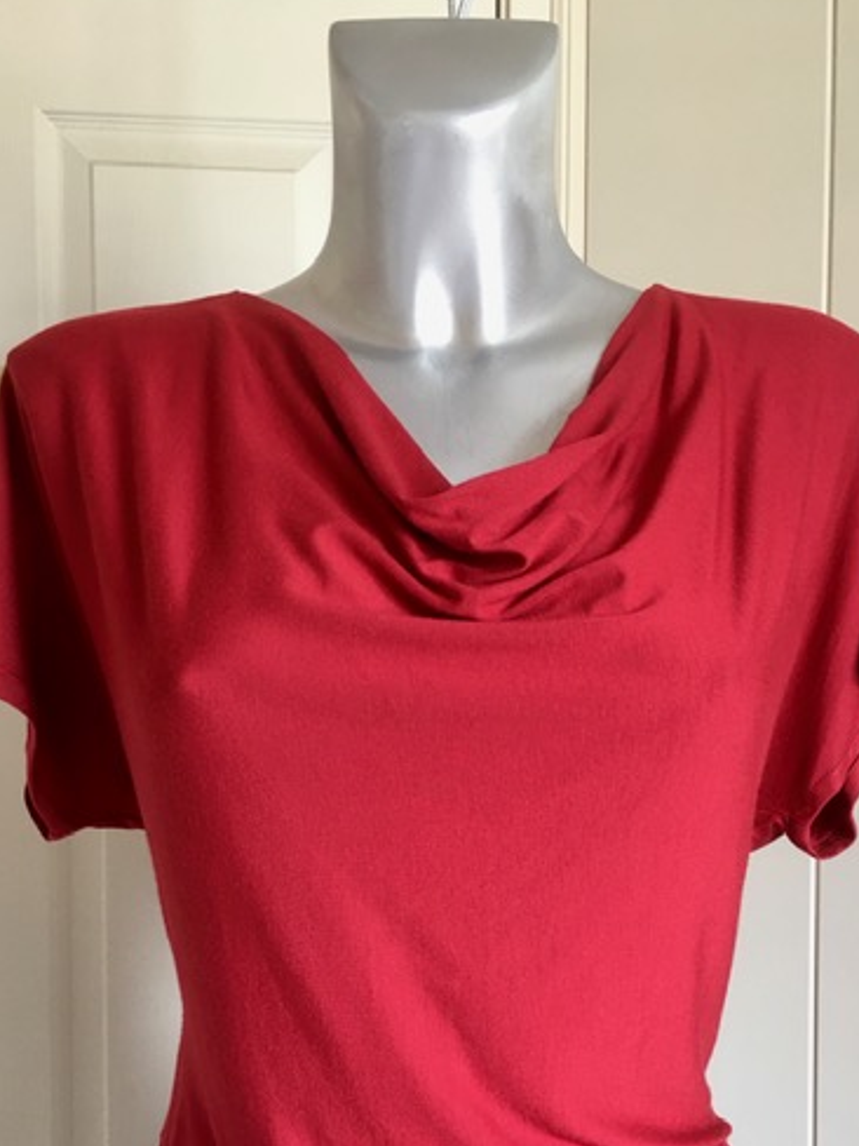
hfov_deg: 37.7
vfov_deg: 48.4
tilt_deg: -3.7
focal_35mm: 38
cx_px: 469
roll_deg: -0.1
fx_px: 1257
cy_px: 735
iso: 125
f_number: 2.2
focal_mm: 4.15
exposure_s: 1/33
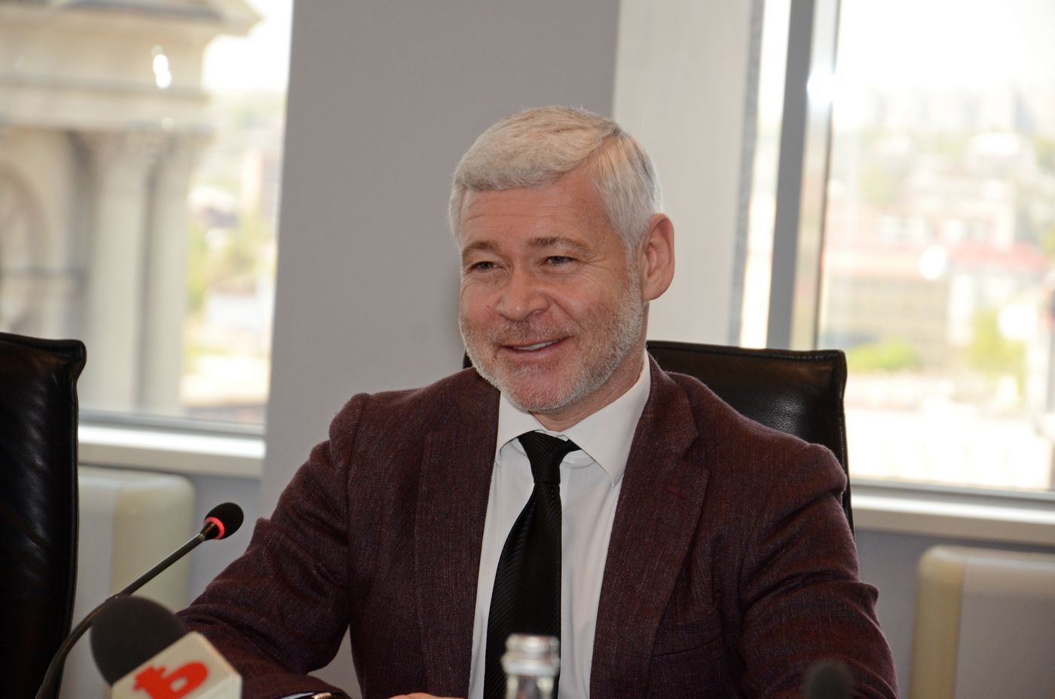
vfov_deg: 8.7
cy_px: 350
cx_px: 528
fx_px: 4606
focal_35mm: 158
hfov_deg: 13.1
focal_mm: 105
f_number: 5.6
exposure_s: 1/200
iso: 800
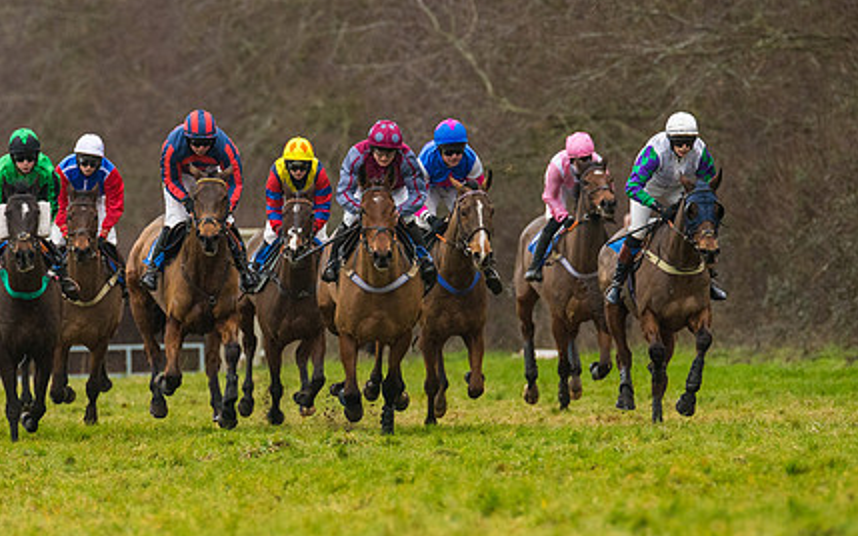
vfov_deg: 2.3
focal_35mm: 570
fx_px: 13327
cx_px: 348
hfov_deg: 3.7
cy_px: 280
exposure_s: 1/1250
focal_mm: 300
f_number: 4
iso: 2000
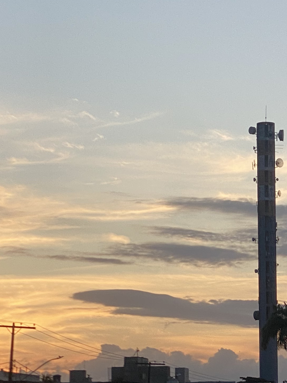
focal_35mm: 145
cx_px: 357
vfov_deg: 13.6
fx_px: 1603
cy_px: 228
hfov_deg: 10.1
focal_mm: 6
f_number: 2
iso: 20
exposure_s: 1/363
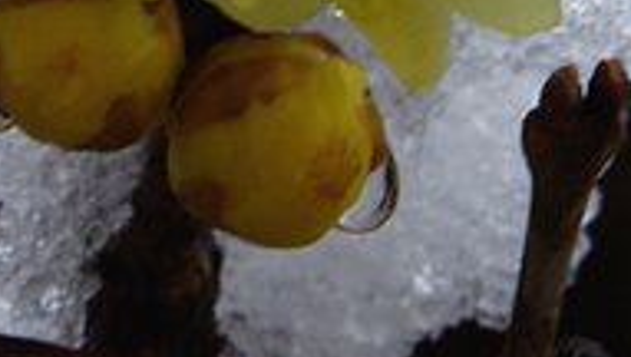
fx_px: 7753
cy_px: -15
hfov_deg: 4.6
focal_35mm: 463
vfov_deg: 2.6
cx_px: -238
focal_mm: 55
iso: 200
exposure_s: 1/50
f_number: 16
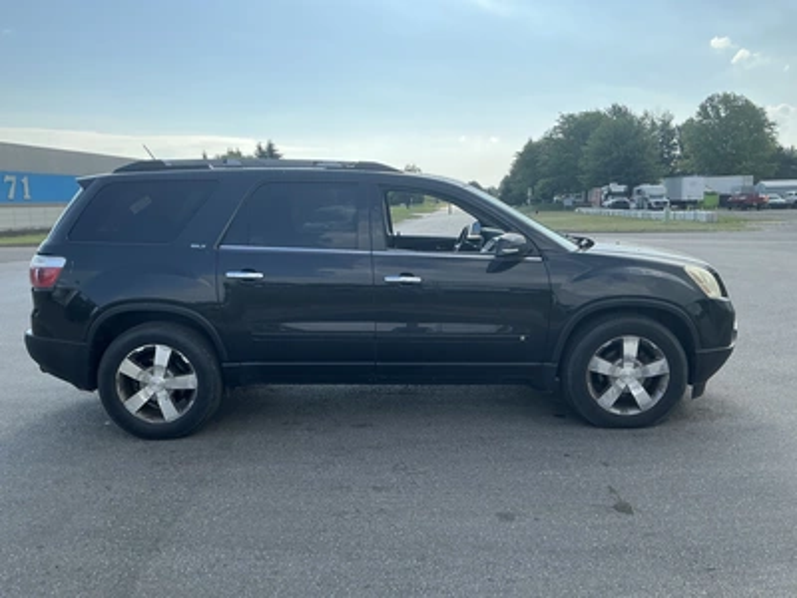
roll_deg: +1.5
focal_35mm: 28
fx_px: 645
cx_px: 398
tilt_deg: -5.7
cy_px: 299
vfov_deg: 49.7
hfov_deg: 63.4
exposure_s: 1/1730
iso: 25
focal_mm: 3
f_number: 1.8
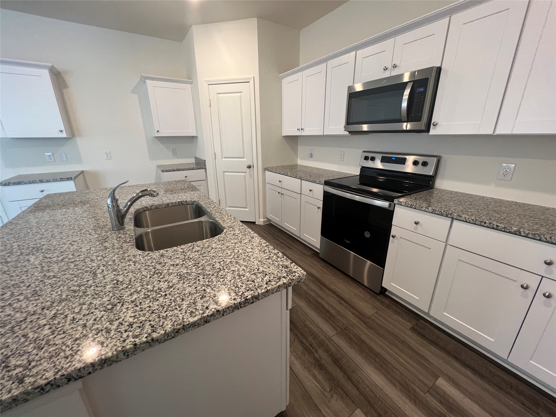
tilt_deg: -18.7
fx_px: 209
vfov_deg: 89.9
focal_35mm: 13
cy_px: 208
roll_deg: +1.1
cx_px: 278
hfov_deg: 106.2
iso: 125
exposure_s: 1/60
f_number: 1.8
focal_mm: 1.57
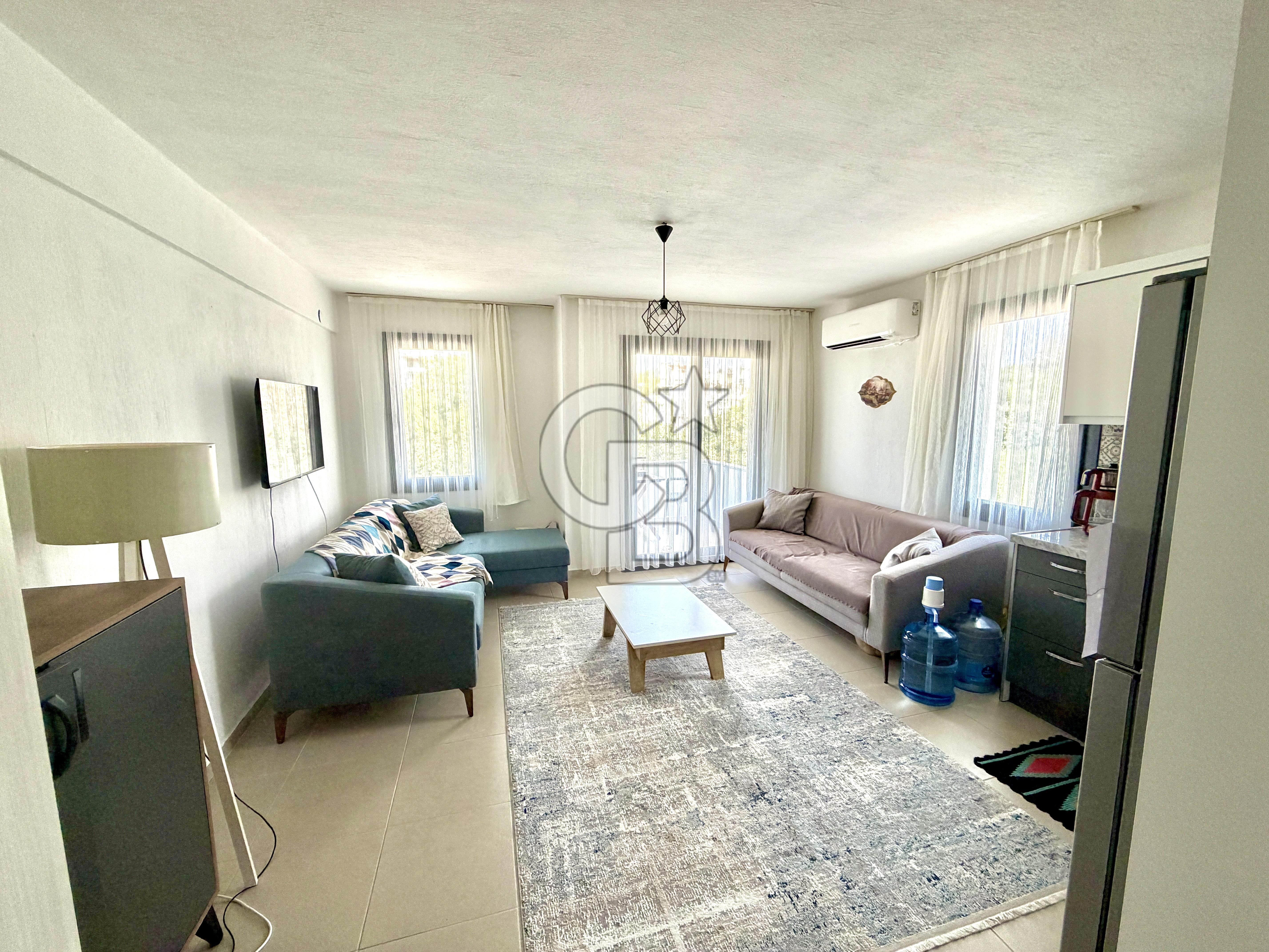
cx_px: 634
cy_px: 476
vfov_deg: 85.7
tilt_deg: -8.2
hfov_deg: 102.1
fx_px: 513
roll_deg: +0.8
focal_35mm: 14
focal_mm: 2.22
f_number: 2.2
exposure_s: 1/121
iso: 200
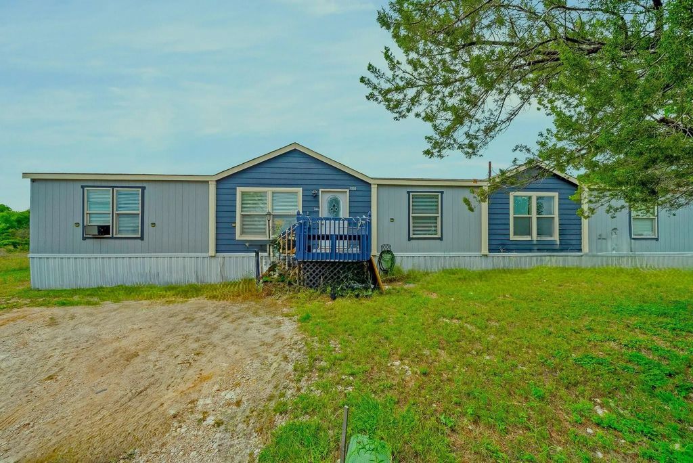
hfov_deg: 112.6
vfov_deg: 90.1
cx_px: 346
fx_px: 231
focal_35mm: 12
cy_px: 232
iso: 400
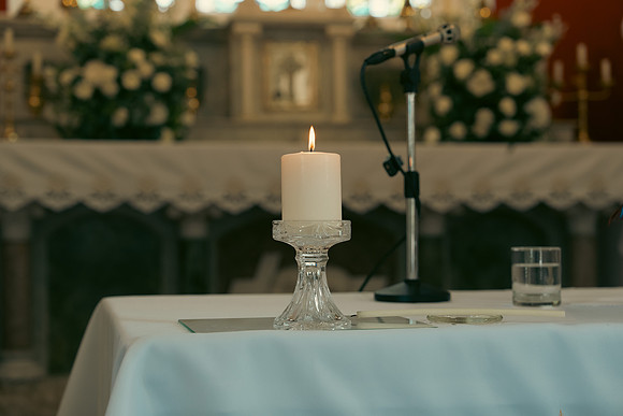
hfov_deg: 28.8
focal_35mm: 70
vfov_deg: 19.5
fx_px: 1212
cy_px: 208
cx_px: 312
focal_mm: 70
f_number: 3.5
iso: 1250
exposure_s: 1/250
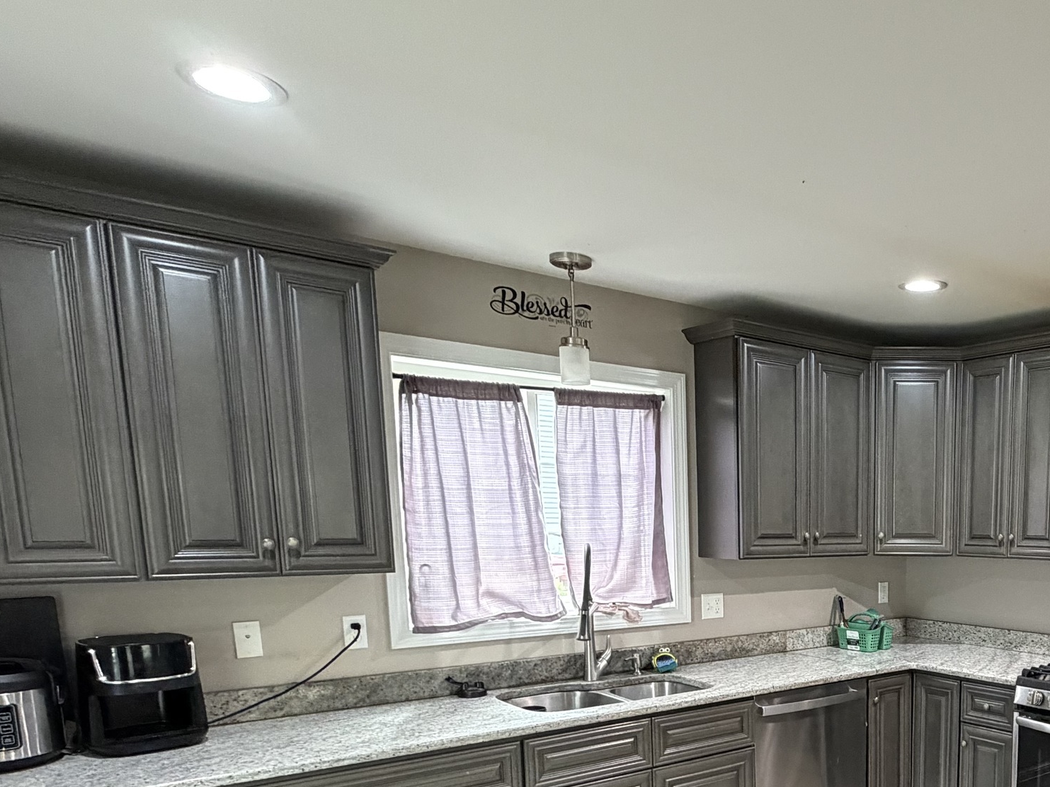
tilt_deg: -8.5
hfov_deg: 56.1
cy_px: 657
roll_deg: -0.1
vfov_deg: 45.2
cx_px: 875
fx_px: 880
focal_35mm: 29
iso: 500
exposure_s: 1/60
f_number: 2.2
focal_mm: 2.22
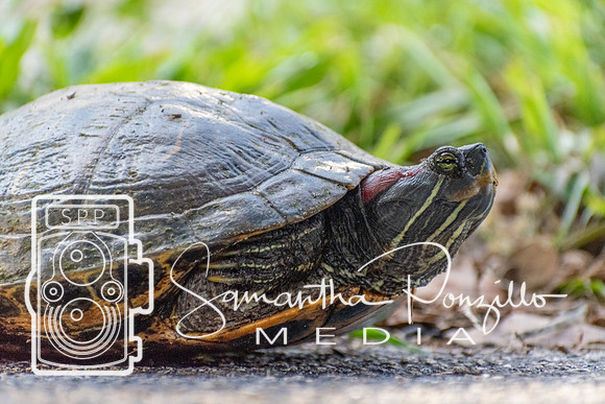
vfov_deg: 3.1
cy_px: 202
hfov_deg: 4.6
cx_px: 302
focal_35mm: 450
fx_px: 7564
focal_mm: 300
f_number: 6.3
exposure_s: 1/500
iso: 2000
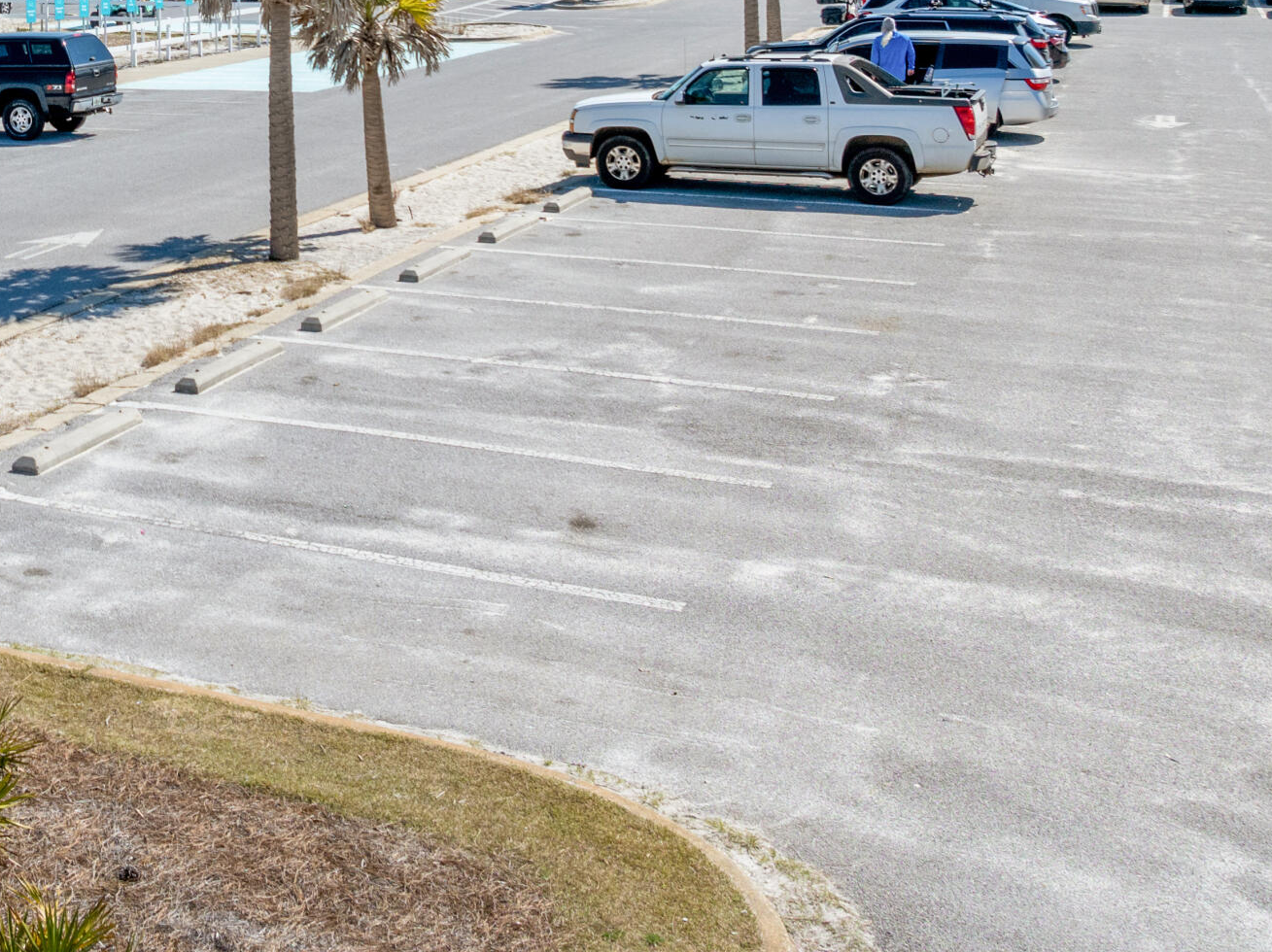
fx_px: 2020
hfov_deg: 32.2
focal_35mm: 55
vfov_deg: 24.6
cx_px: 5
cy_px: -110
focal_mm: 12.29
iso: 100
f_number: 2.8
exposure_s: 1/2500
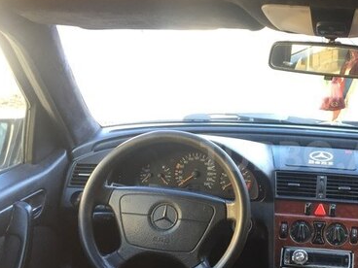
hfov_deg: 35.3
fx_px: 538
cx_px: 300
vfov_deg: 28.0
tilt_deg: -13.3
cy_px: 156
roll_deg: -2.8
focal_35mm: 52
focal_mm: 4.15
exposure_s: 1/33
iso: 40
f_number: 2.2
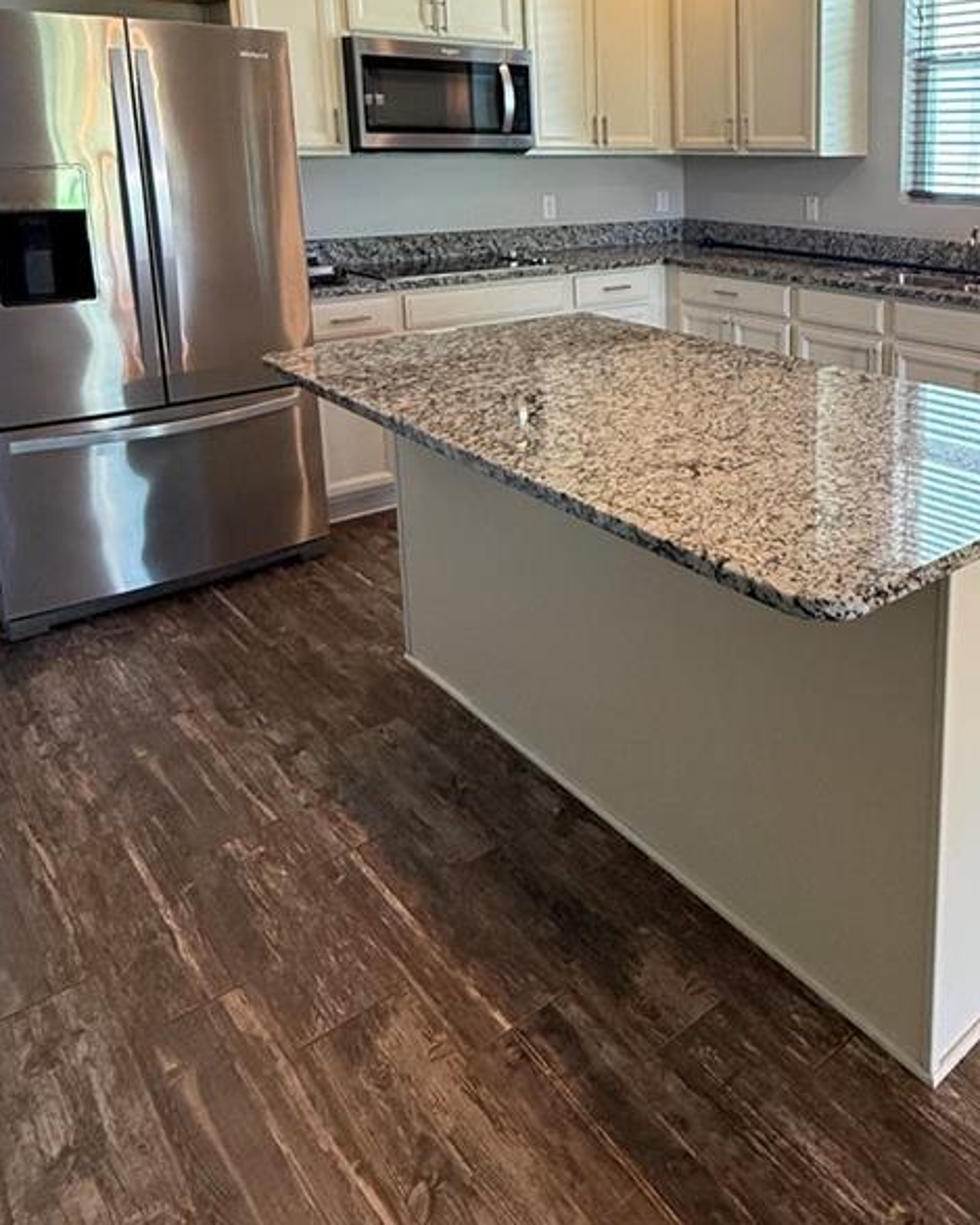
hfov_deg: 48.6
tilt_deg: -10.7
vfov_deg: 59.6
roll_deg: -0.6
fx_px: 1015
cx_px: 786
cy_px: 343
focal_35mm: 28
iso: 400
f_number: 2.2
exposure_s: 1/120
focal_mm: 2.22
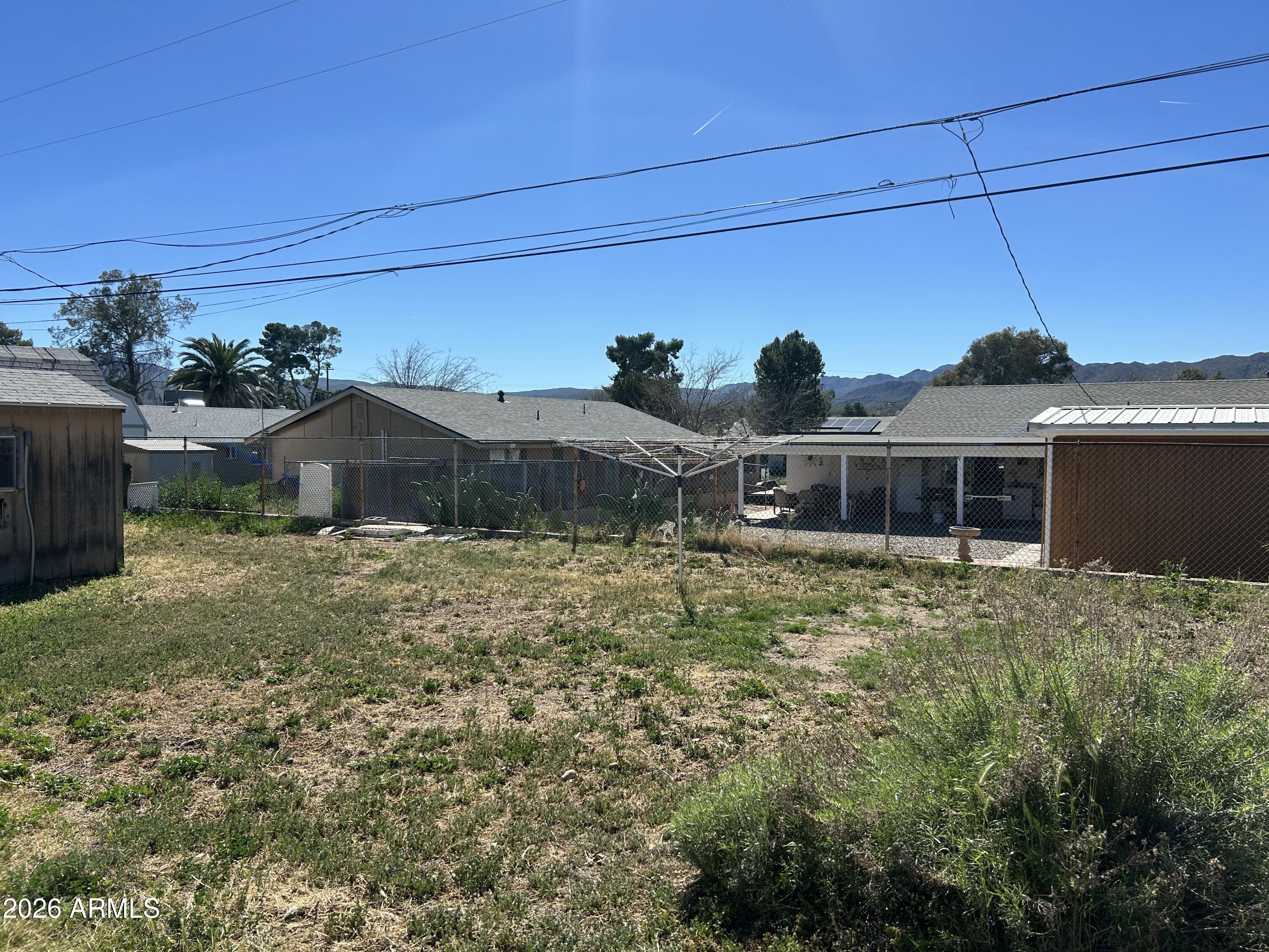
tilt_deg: -3.3
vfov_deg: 53.1
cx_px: 634
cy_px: 476
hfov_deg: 67.3
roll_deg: -0.1
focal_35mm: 26
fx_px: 953
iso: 50
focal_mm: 5.7
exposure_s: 1/5319
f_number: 1.5
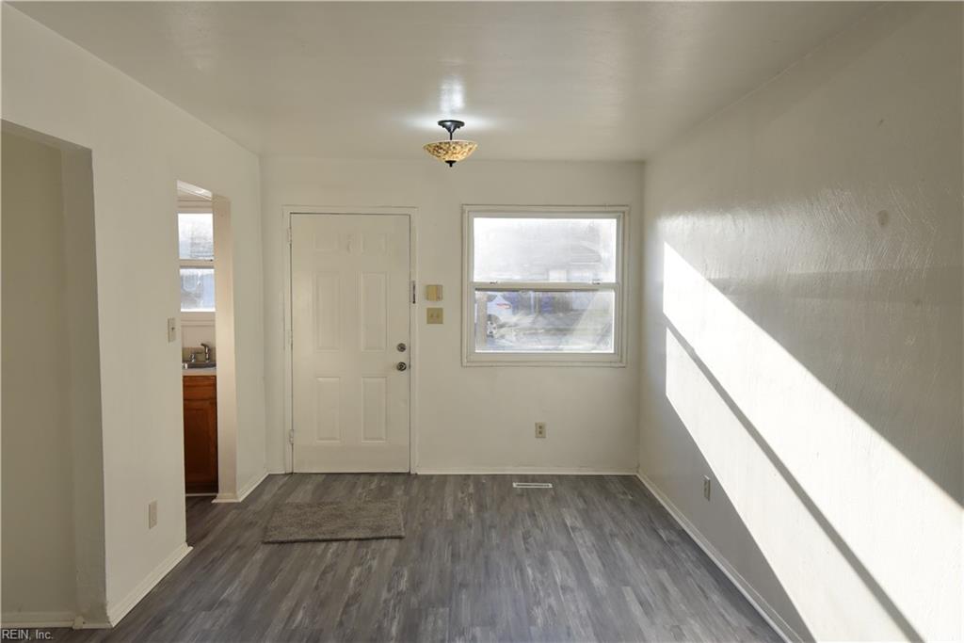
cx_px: 482
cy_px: 322
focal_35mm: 26
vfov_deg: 49.6
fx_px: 696
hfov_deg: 69.4
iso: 2000
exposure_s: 1/500
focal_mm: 26
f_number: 11
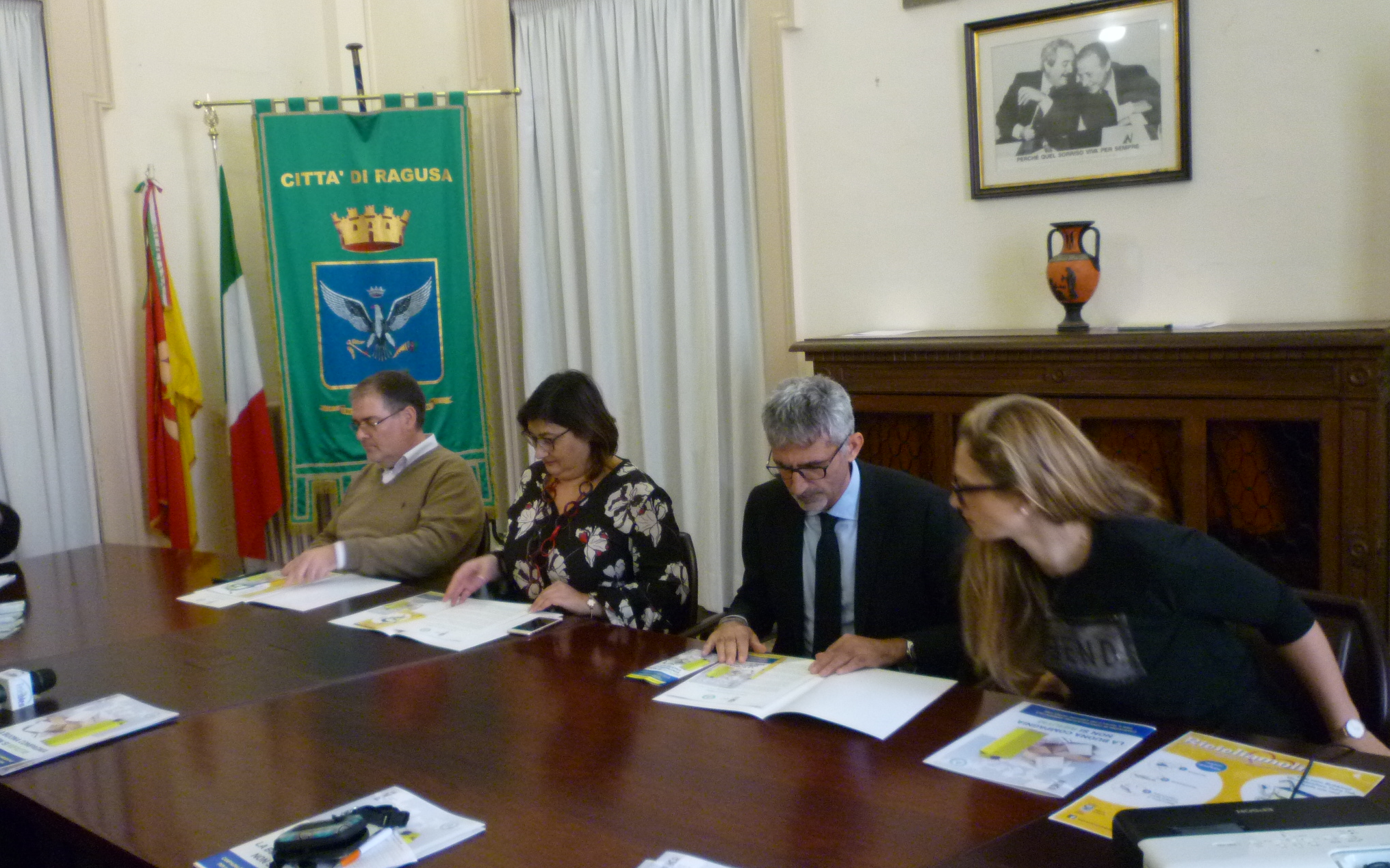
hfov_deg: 61.2
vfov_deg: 40.6
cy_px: 432
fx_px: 1174
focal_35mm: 31
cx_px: 700
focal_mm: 5.2
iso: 400
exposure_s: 1/20
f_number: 3.3
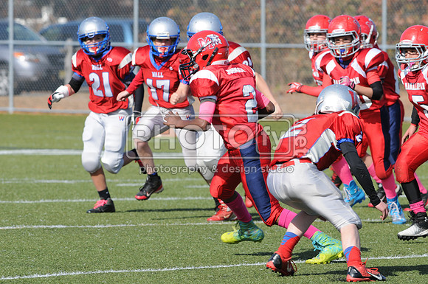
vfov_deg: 3.0
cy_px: 142
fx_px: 5342
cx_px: 214
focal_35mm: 450
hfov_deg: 4.6
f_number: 8
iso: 200
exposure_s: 1/500
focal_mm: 300
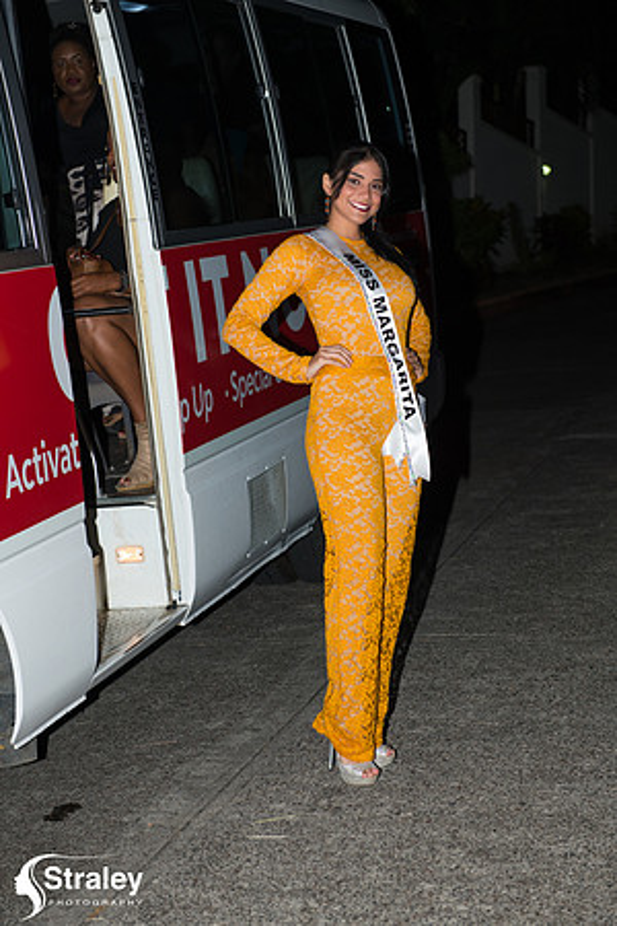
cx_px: 308
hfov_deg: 19.5
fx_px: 1799
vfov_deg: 28.8
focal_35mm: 70
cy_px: 463
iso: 400
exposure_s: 1/100
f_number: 5.6
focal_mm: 70
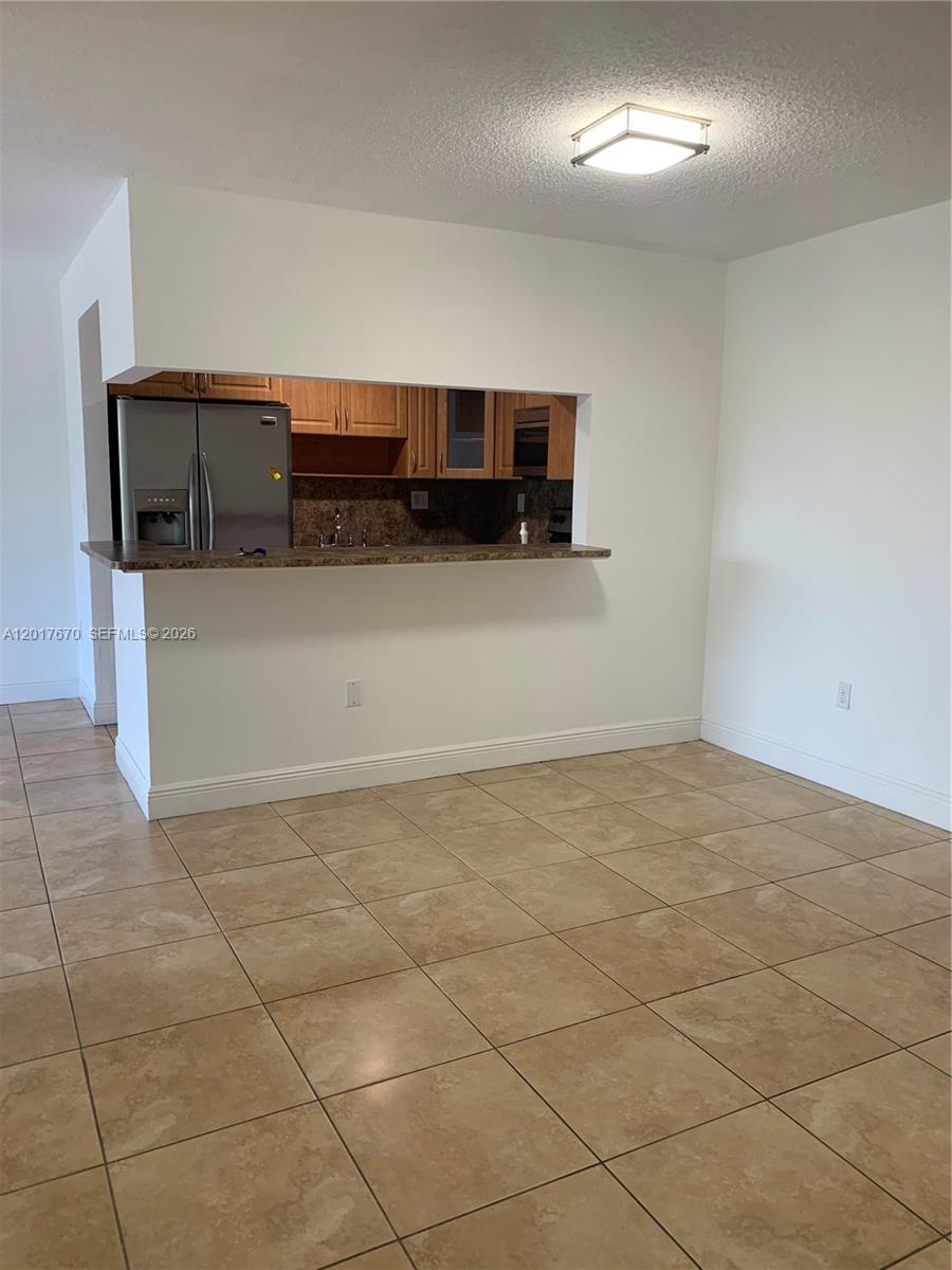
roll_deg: -0.3
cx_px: 476
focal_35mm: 26
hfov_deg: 53.1
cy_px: 635
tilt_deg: -9.2
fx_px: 953
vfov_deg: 67.3
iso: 125
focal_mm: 4.25
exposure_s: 1/60
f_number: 1.8
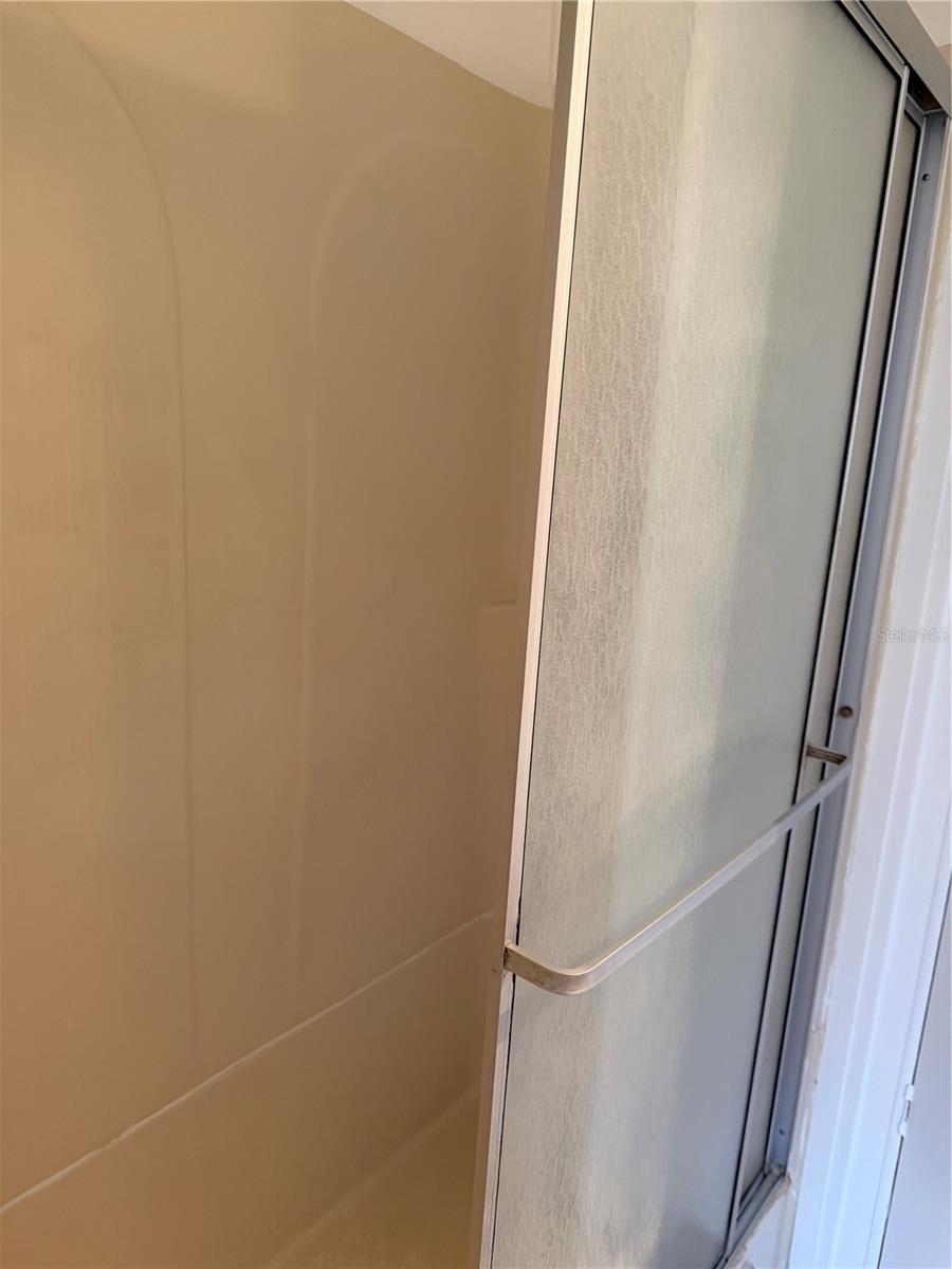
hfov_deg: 56.8
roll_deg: -3.1
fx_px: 880
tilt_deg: -11.9
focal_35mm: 24
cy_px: 634
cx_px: 476
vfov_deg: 71.6
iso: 400
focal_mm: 6.76
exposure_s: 1/60
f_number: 1.78
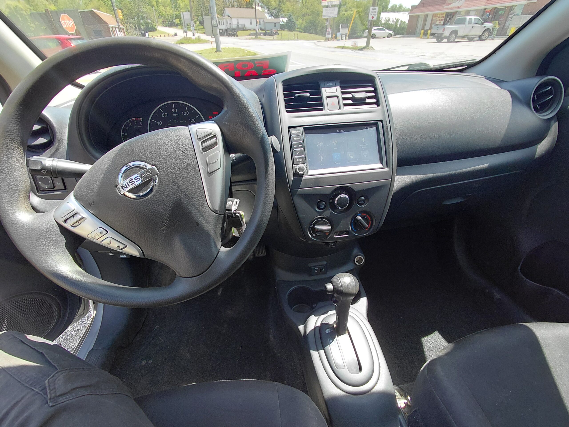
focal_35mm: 16
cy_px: 214
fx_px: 263
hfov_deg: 94.5
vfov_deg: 78.1
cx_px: 284
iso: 40
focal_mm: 1.64
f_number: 2.2
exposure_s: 1/157
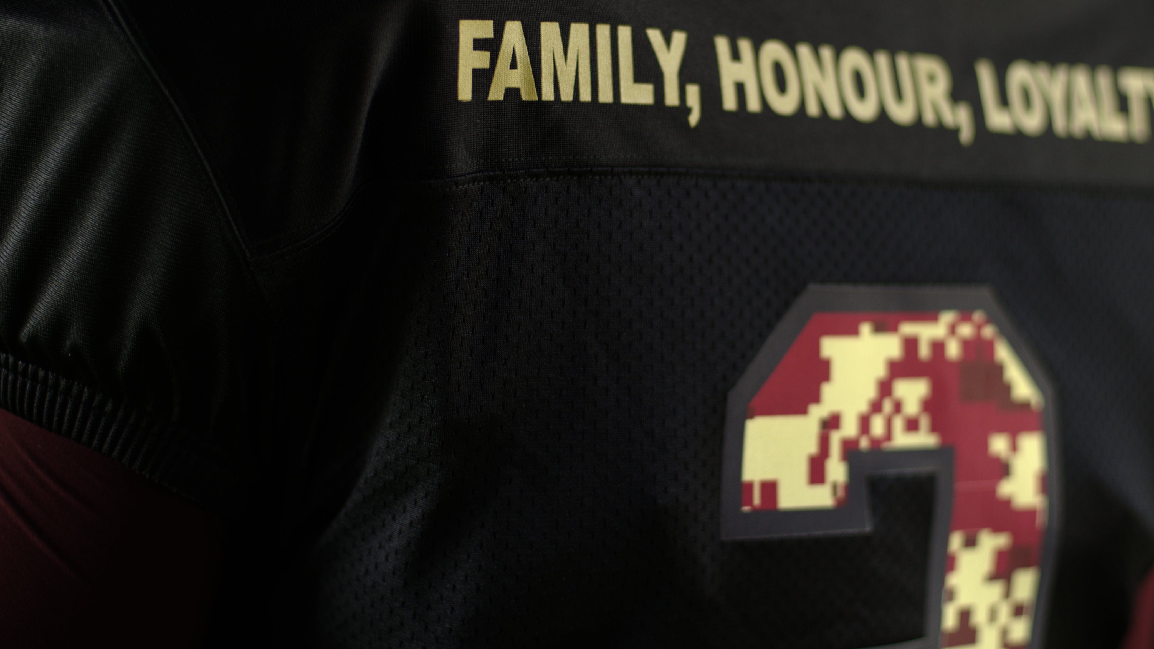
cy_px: 177
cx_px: 667
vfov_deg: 15.8
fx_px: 2326
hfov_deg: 27.8
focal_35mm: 76
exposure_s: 1/200
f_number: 2
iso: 200
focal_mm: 50
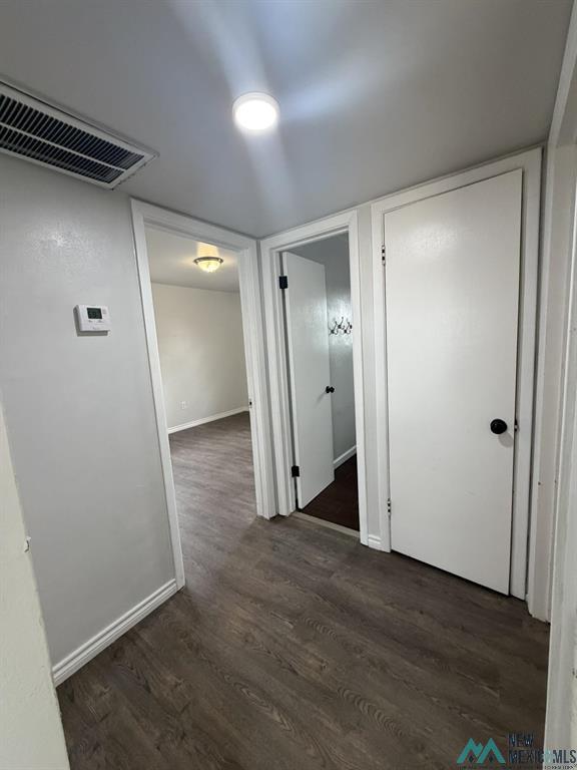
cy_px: 385
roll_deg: +4.8
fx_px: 311
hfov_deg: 85.7
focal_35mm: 14
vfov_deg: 102.1
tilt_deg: -7.0
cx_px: 288
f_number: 2.2
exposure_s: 1/120
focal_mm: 2.22
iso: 320
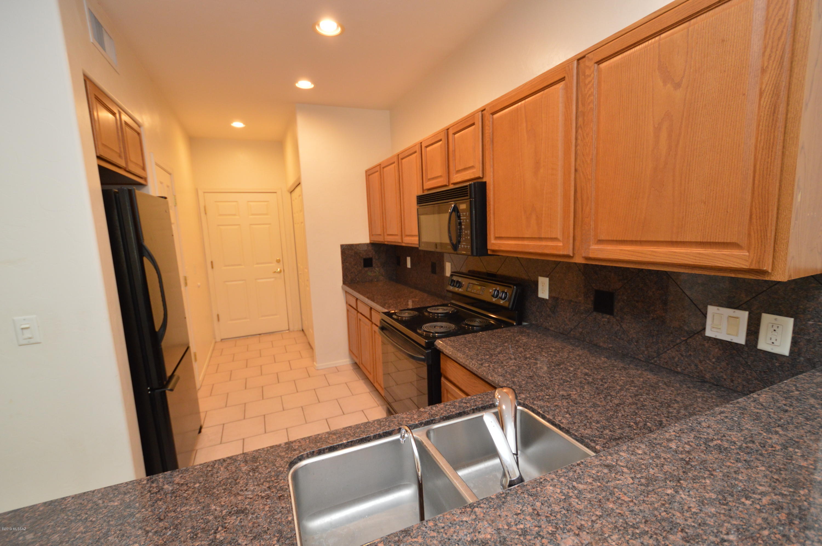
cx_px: 411
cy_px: 273
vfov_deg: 77.2
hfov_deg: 100.4
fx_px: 342
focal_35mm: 15
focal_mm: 10
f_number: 3.5
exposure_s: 1/60
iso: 800
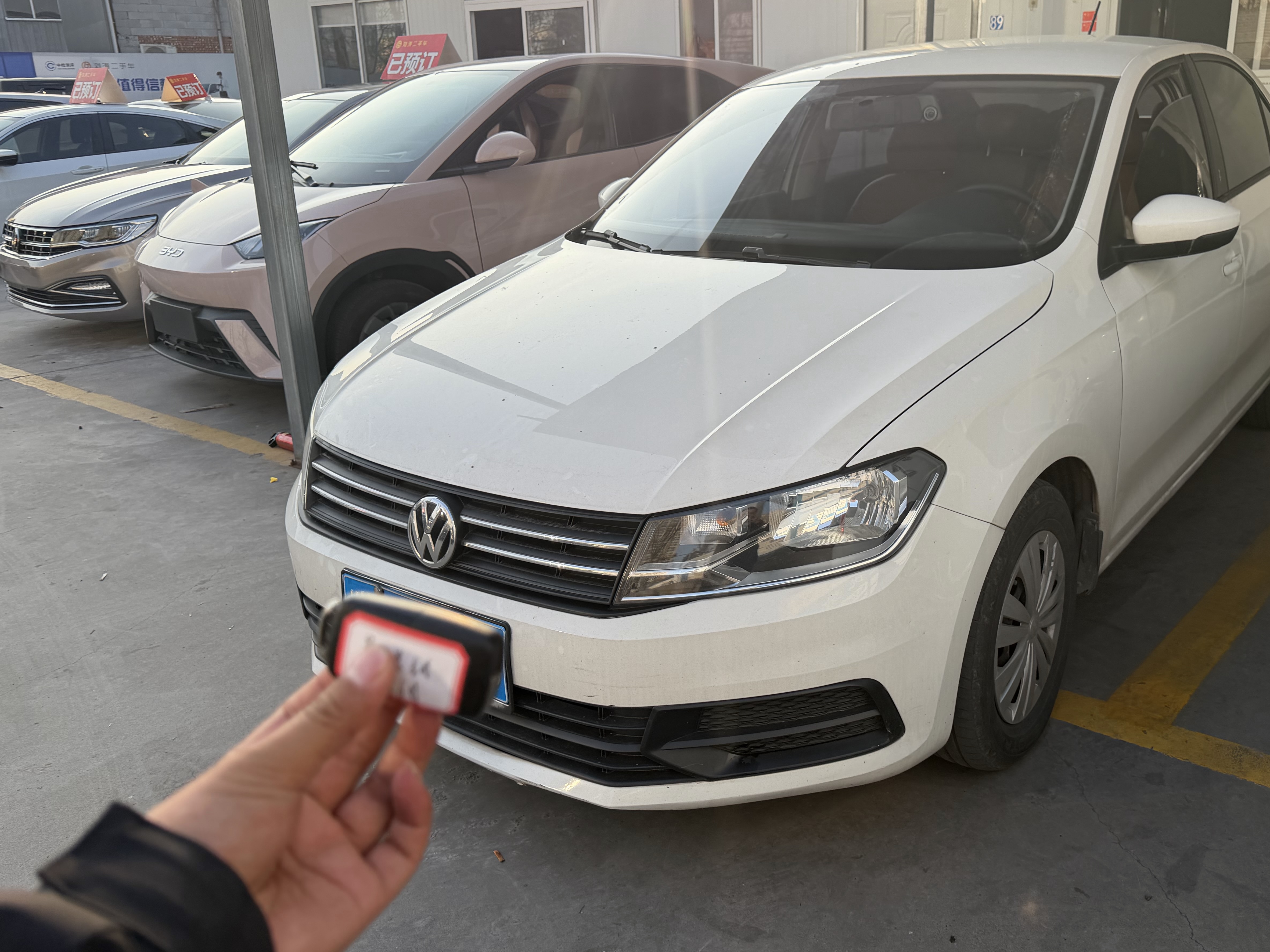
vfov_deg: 48.2
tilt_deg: -18.4
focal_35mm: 29
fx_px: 1064
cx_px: 767
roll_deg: +0.9
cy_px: 449
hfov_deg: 61.1
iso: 80
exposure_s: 1/1174
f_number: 1.78
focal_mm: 6.76
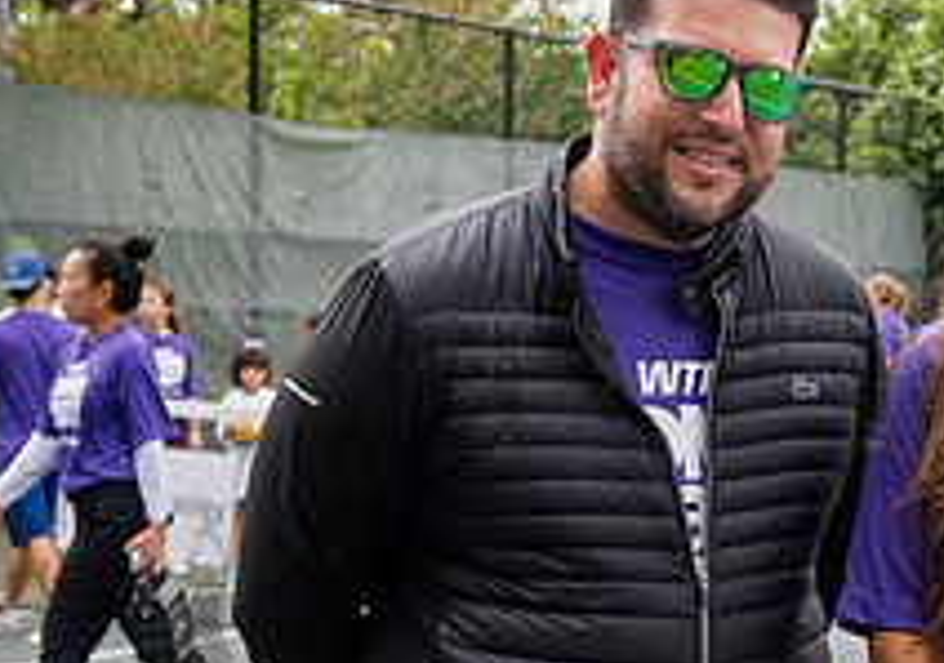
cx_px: 1156
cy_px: 538
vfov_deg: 12.7
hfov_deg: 17.2
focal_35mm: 111
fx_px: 2960
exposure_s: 1/640
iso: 1000
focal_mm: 34
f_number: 5
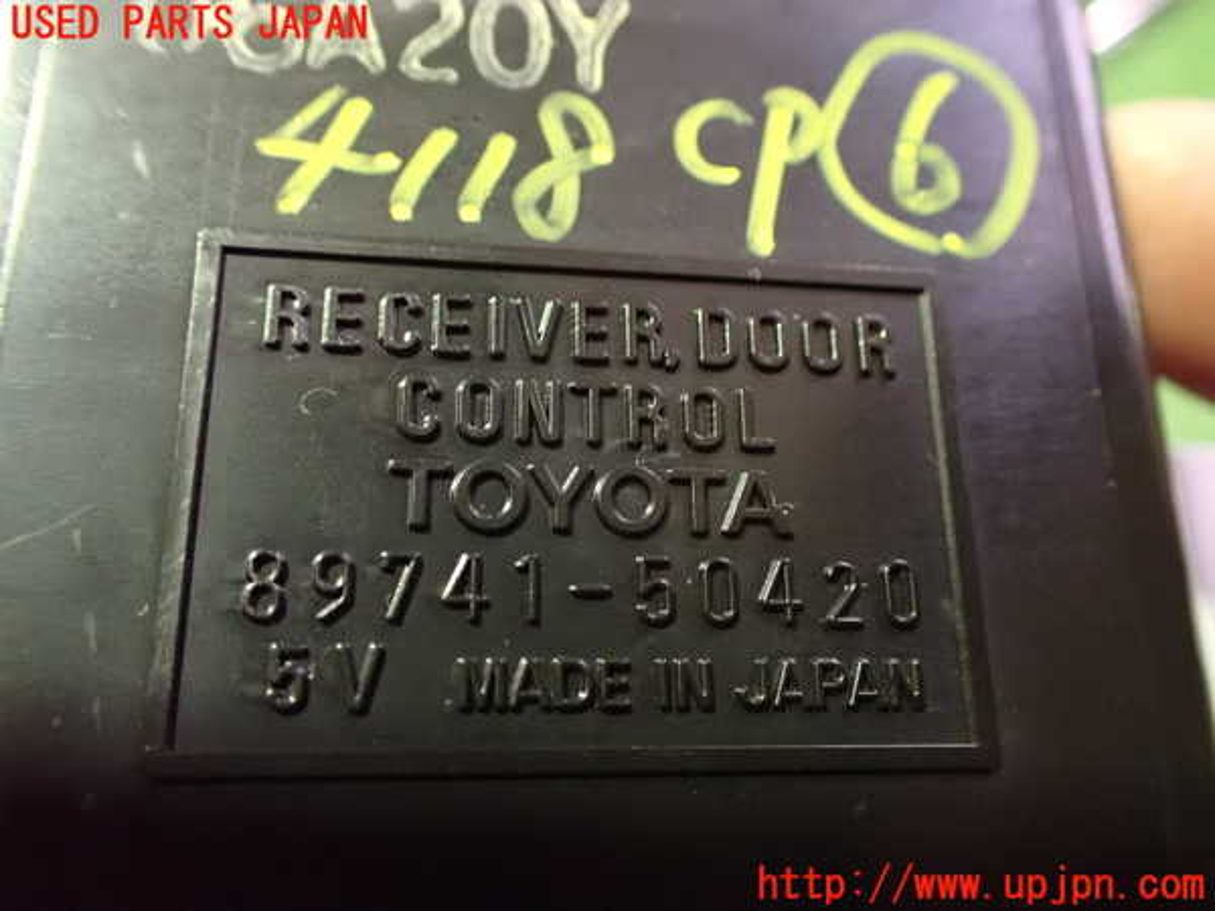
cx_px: 608
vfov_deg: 46.8
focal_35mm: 30
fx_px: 1053
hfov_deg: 60.0
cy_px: 456
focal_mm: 5.4
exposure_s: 1/25
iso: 1600
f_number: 2.3
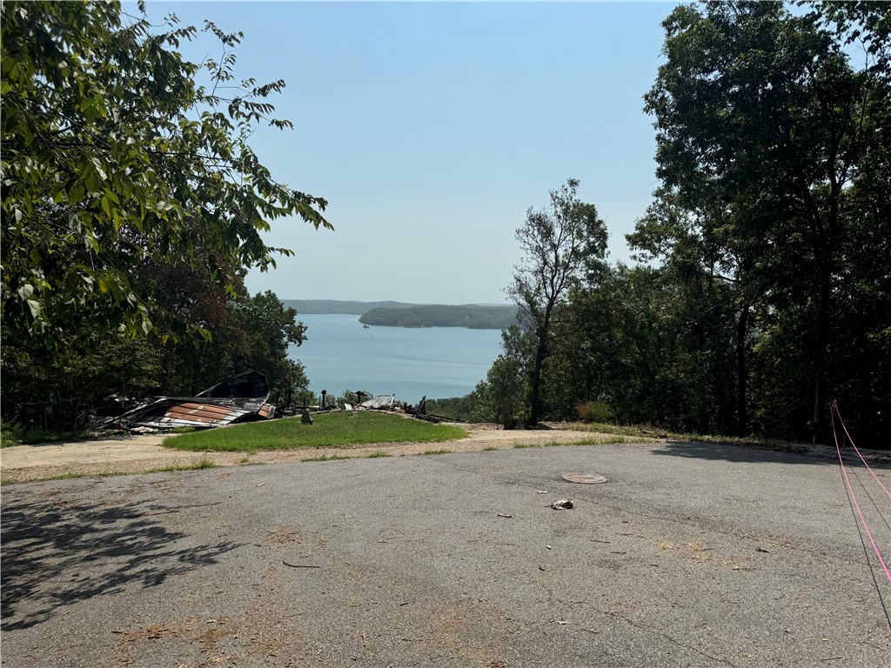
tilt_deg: -3.9
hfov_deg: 71.6
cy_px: 334
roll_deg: -1.5
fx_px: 618
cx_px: 446
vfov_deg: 56.8
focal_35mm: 24
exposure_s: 1/9009
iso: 80
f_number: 1.78
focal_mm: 6.76
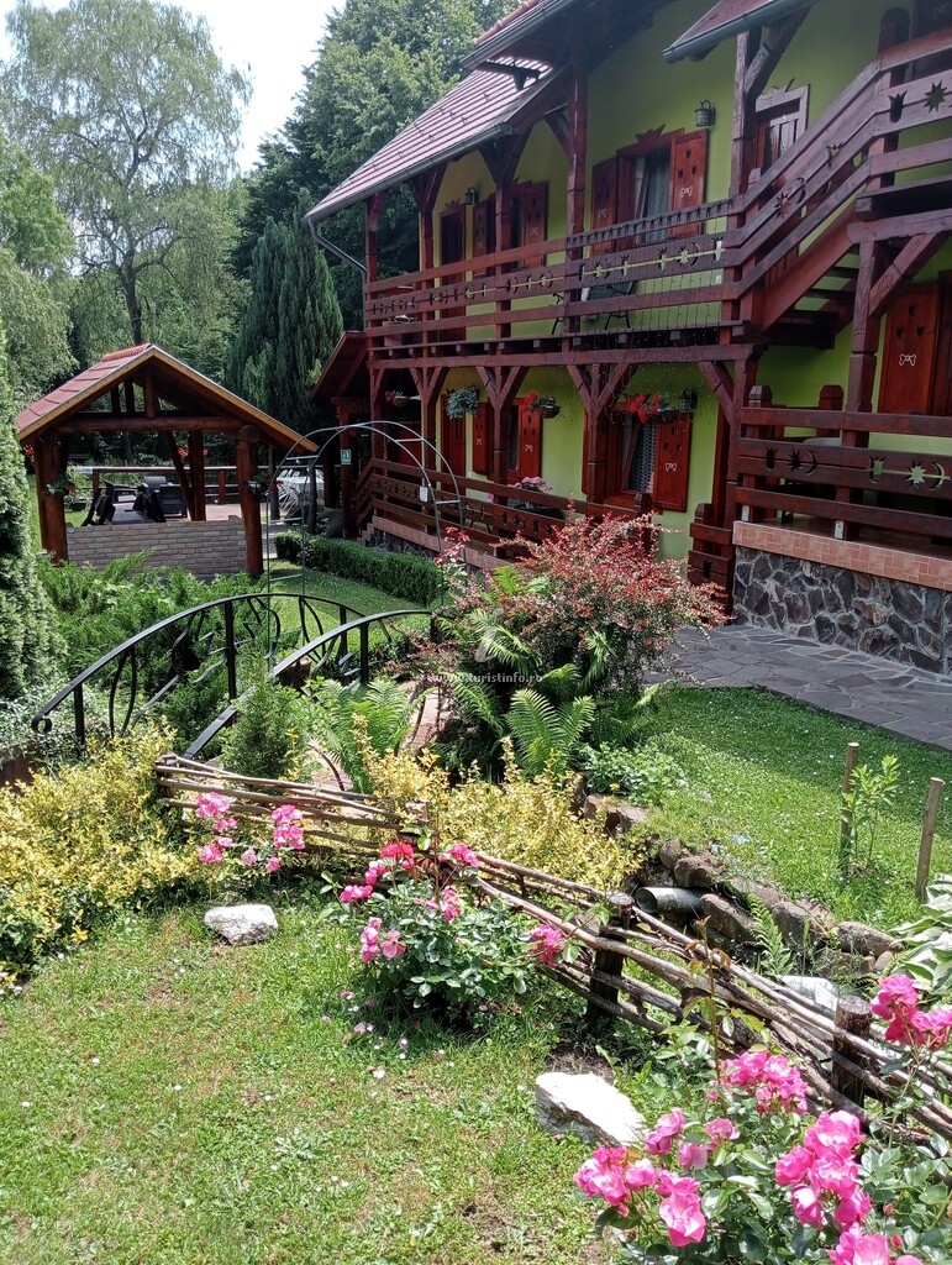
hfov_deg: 49.9
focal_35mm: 28
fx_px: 1024
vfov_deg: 63.4
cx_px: 476
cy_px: 632
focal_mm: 4.04
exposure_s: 1/227
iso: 111
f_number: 1.8
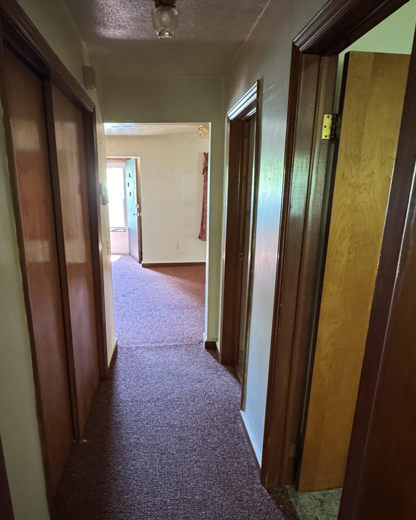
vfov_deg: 69.9
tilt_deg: -16.3
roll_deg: -0.4
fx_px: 369
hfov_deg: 58.6
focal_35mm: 24
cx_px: 184
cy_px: 298
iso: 1250
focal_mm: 2.22
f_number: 2.2
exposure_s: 1/60
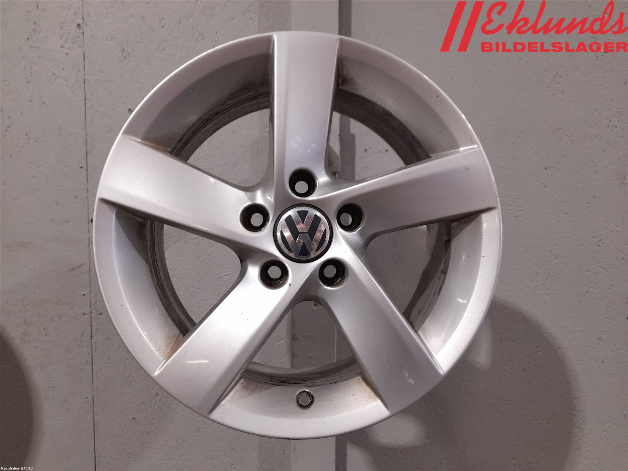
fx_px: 454
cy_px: 236
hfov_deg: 69.4
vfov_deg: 54.9
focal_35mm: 25
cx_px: 314
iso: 160
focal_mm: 4.6
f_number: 2
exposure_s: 1/50
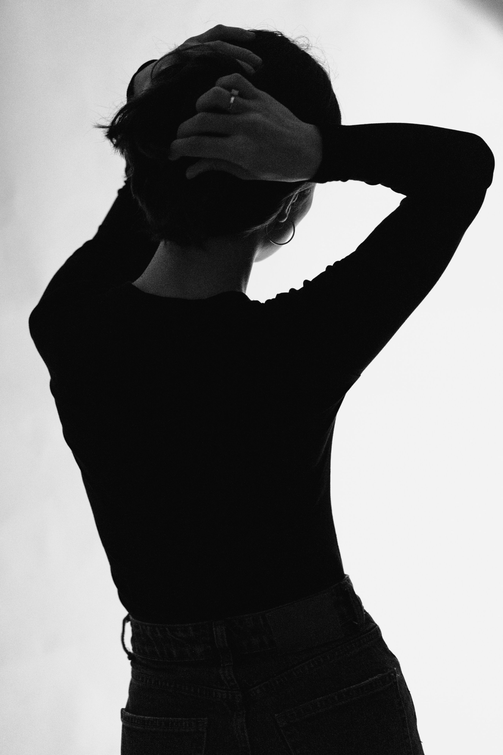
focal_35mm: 53
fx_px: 1111
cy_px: 378
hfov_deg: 25.5
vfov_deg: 37.5
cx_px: 252
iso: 640
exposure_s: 1/180
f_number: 2
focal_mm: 35
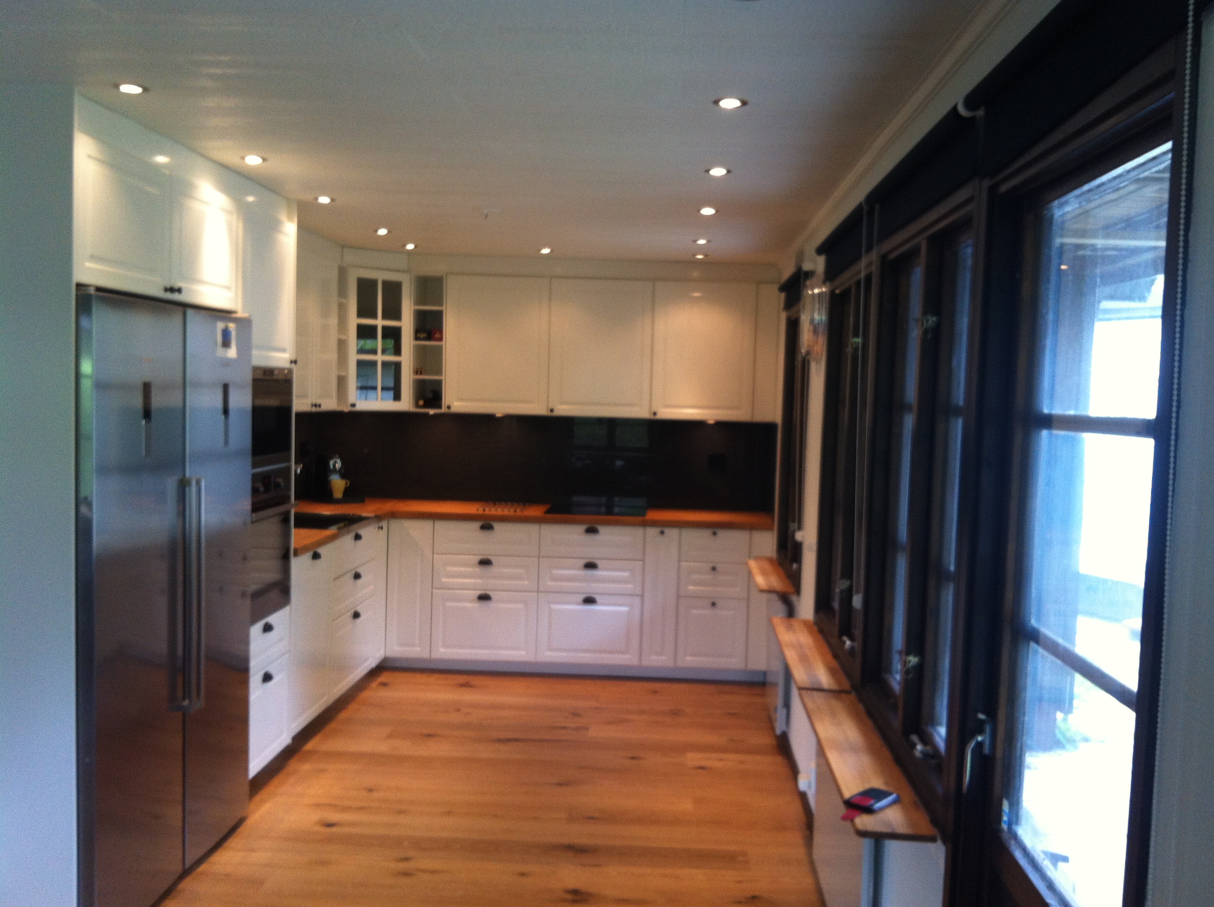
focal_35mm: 36
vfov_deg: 39.6
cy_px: 458
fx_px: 1261
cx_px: 621
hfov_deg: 51.4
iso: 100
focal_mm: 3.85
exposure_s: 1/15
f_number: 2.8
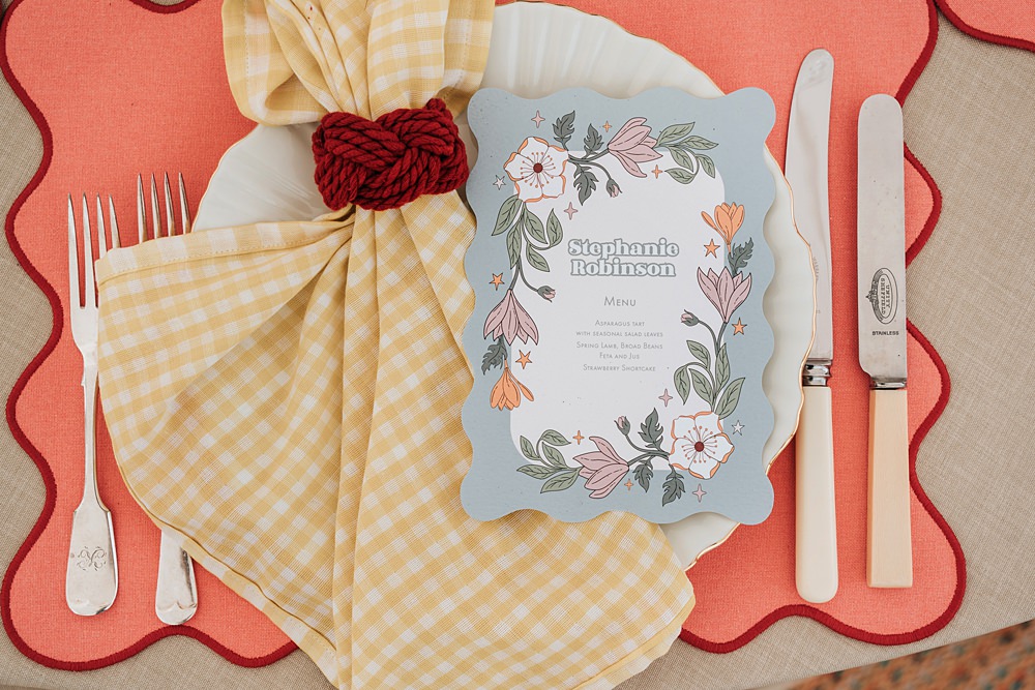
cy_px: 345
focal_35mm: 48
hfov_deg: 40.8
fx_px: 1392
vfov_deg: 27.9
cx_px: 518
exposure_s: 1/250
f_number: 6.3
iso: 250
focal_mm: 48.4
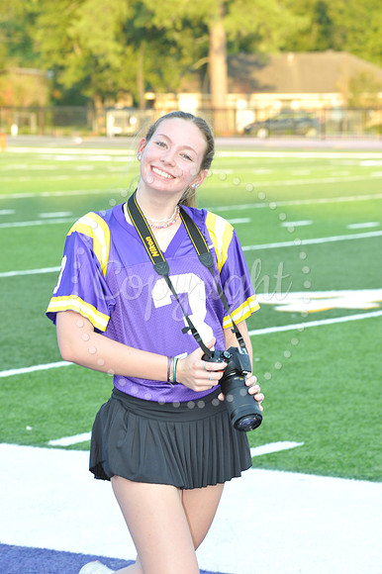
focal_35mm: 135
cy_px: 287
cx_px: 191
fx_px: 2151
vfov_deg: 15.2
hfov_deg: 10.1
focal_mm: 135
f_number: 10
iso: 1000
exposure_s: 1/125
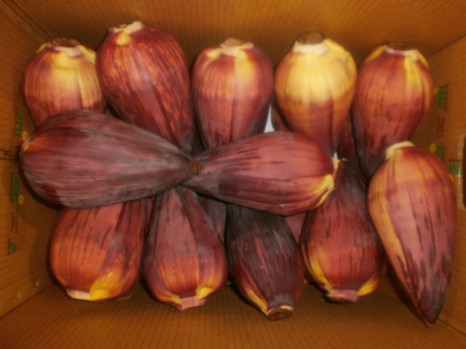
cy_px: 174
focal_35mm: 27
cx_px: 233
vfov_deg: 51.4
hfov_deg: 65.3
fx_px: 363
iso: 125
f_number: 2.9
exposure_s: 1/30
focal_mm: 4.8
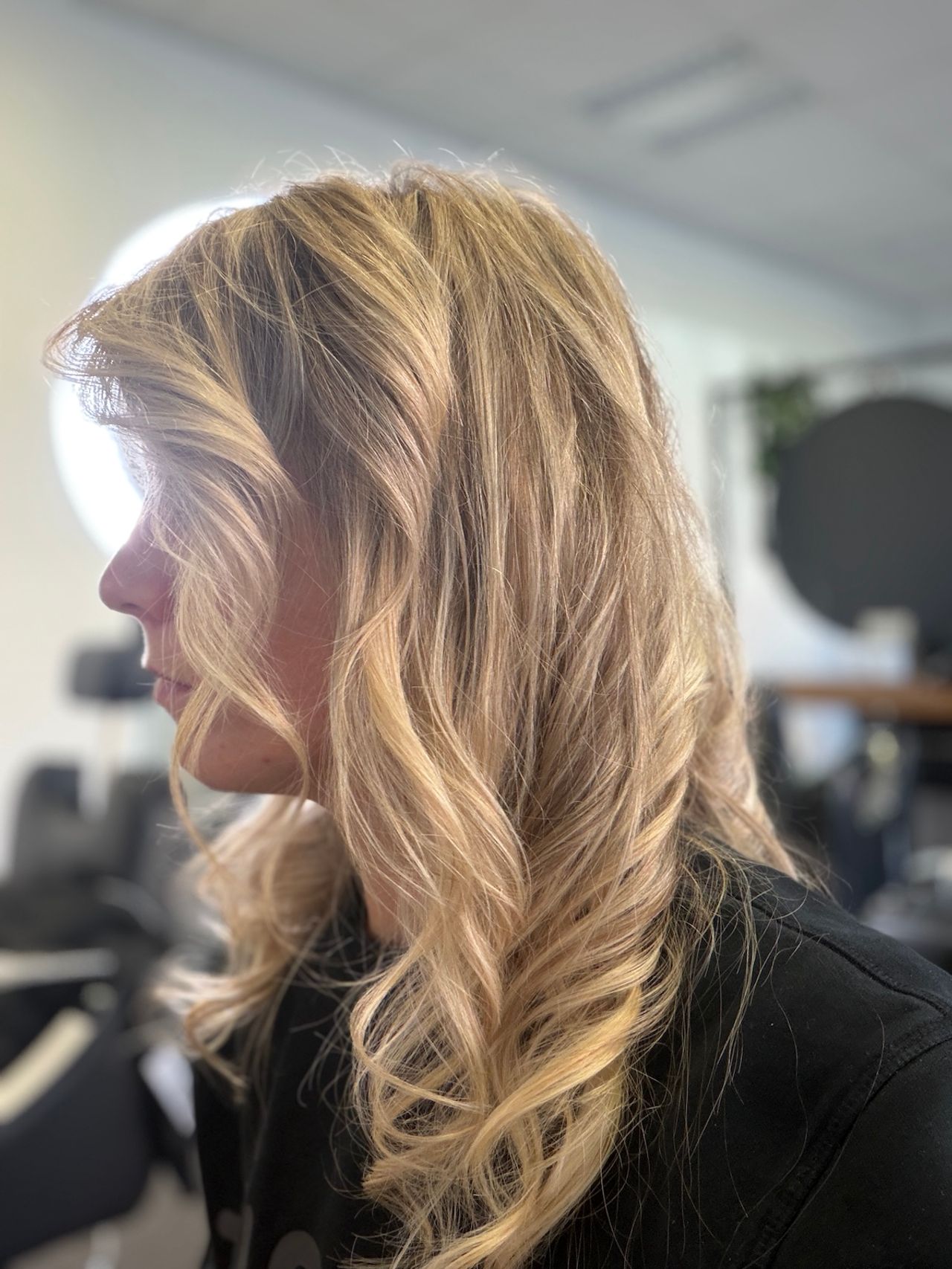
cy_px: 634
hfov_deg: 46.8
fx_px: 1100
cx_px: 476
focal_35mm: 30
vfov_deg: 60.0
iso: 50
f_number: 1.9
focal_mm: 2.71
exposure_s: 1/50
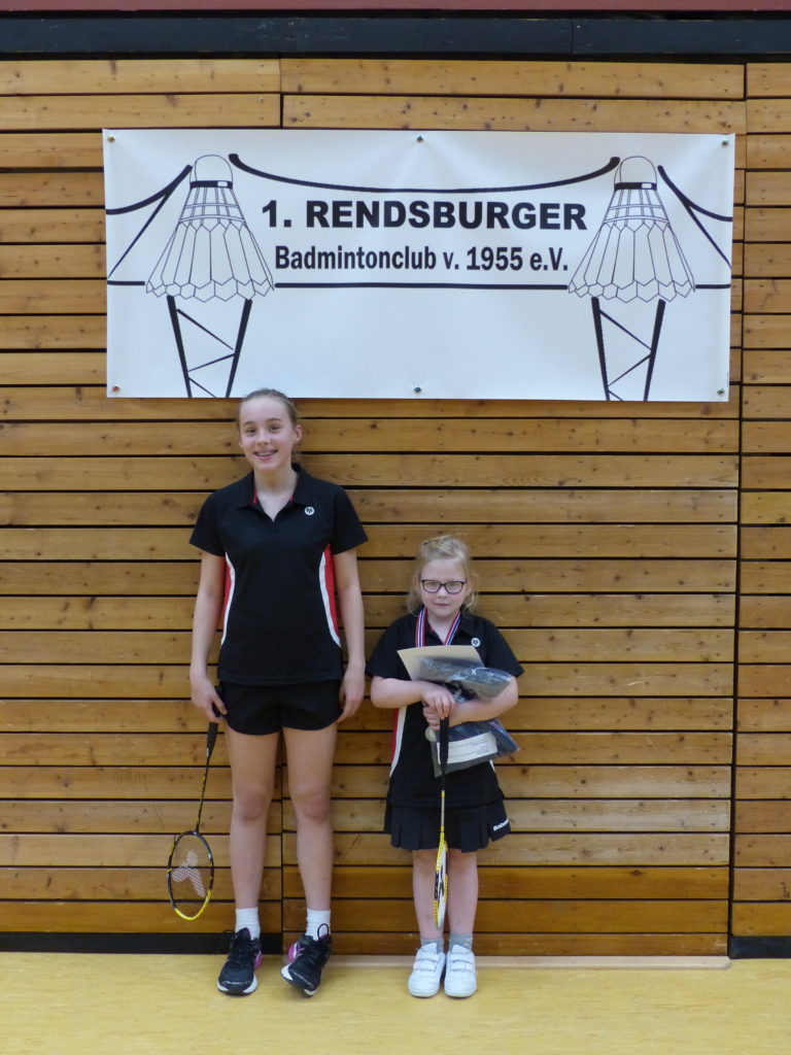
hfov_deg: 35.1
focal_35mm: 41
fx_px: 1249
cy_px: 528
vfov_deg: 45.8
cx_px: 396
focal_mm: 7.4
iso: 400
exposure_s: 1/125
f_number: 2.8
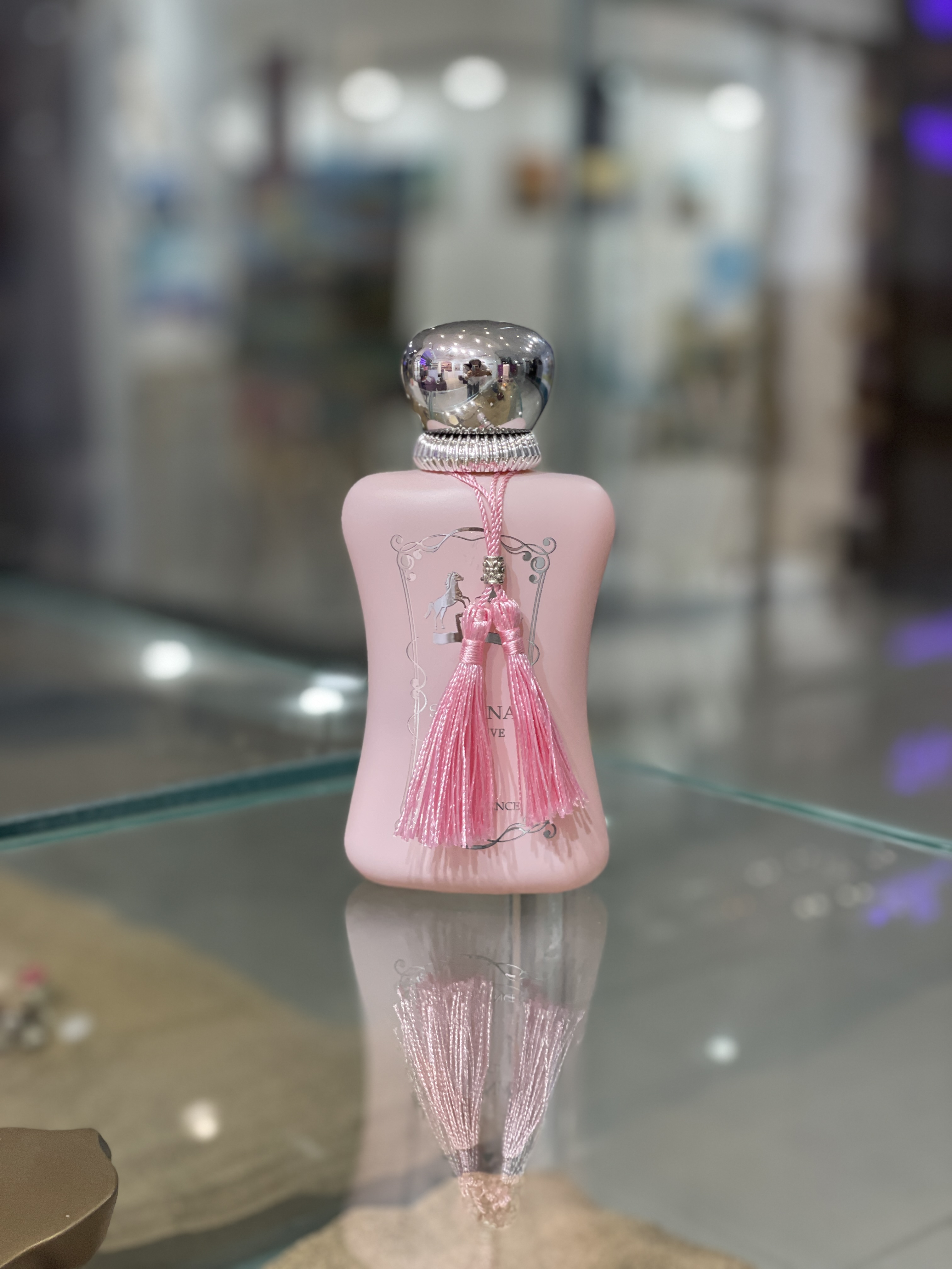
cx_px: 476
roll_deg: -0.4
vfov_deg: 36.8
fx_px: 1907
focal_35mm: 52
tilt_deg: -9.2
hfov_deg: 28.0
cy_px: 634
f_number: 2
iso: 100
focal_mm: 6
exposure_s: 1/100
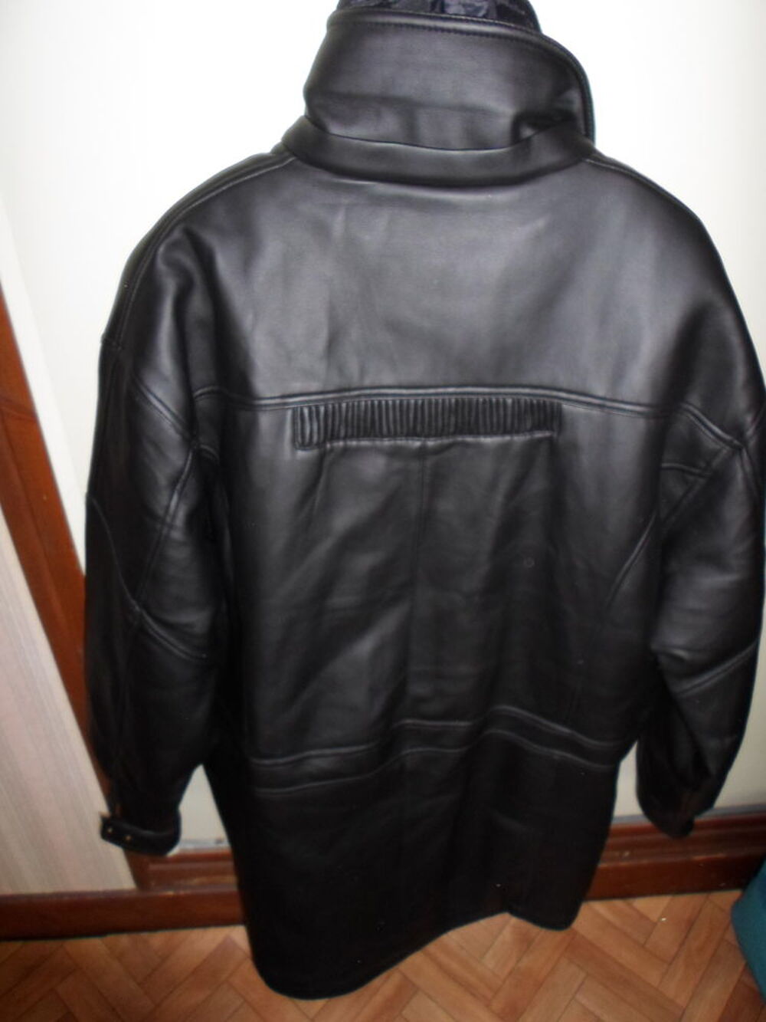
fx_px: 737
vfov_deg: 69.4
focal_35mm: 25
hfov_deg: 54.9
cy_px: 511
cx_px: 383
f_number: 2.5
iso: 100
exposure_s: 1/30
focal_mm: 4.5
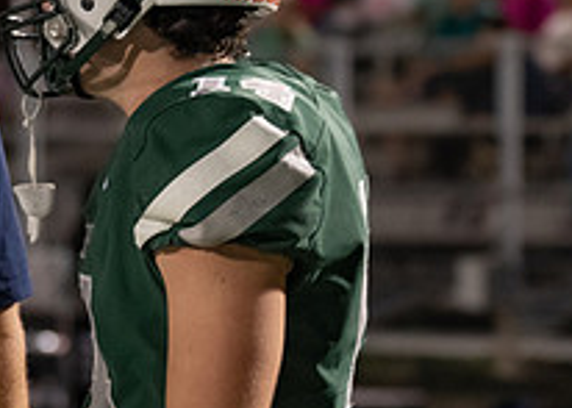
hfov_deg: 6.2
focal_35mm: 325
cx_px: 51
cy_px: 260
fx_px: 5278
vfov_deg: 4.4
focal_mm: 82
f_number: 2.8
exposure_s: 1/400
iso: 1600
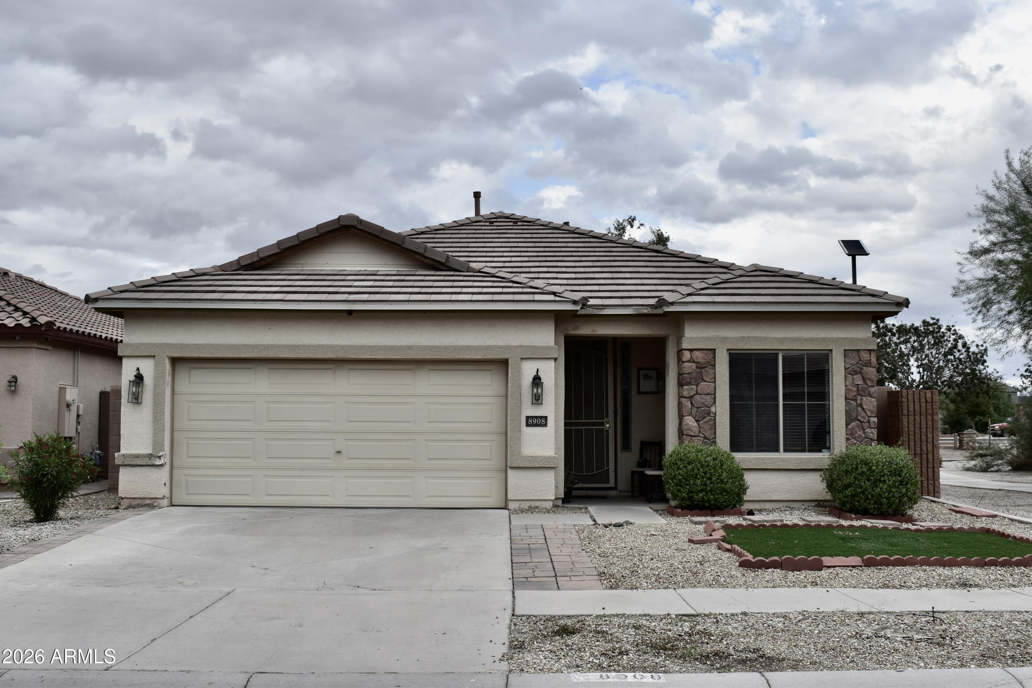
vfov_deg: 36.9
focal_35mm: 36
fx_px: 1032
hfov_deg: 53.1
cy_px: 344
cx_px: 516
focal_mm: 24
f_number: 10
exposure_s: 1/320
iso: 400
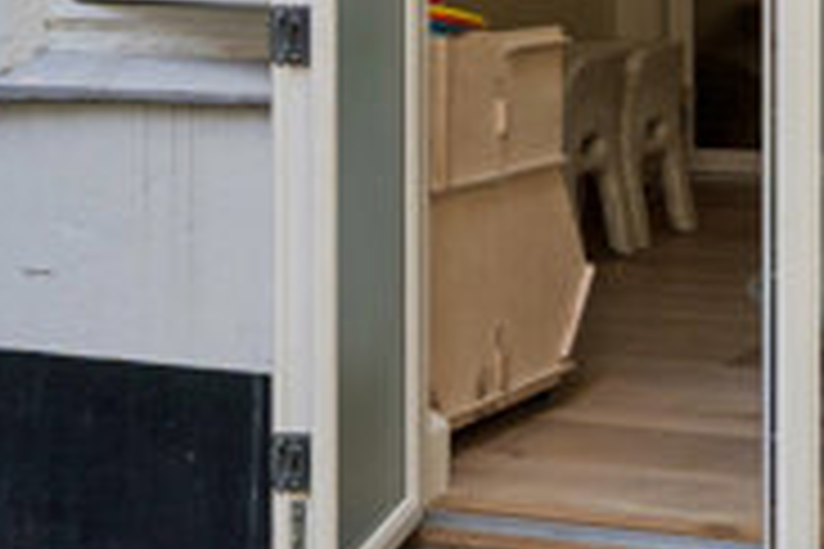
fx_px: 2083
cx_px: 856
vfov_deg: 14.6
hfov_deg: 21.5
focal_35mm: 91
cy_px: -68
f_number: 8
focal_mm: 10
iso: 200
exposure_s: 1/25
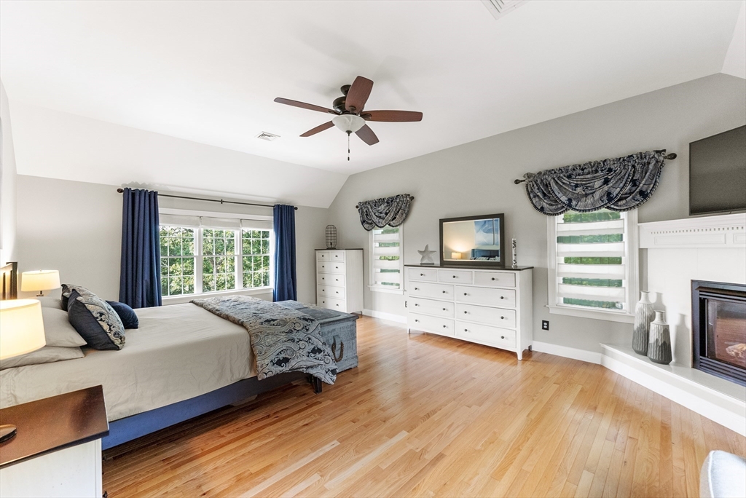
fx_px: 290
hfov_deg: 104.2
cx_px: 373
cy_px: 249
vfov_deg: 81.3
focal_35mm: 14
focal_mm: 14
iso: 500
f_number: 4.5
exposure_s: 1/50
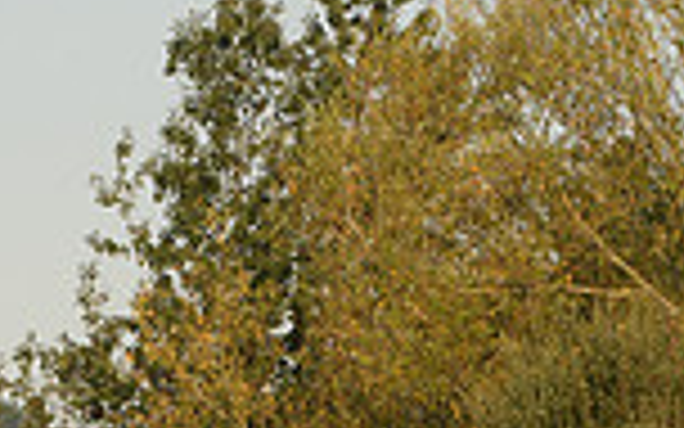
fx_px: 14447
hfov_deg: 2.7
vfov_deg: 1.7
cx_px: 279
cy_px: 847
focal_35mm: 775
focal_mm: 200
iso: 1000
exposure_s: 1/1000
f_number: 9
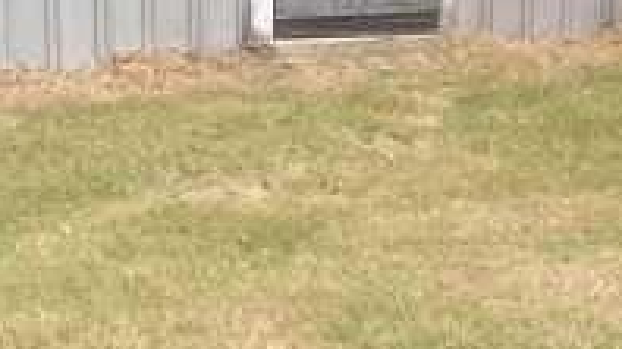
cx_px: 91
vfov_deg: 9.1
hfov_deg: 16.7
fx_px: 2093
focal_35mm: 127
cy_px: -283
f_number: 2.8
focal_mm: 6.3
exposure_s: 1/640
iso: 50
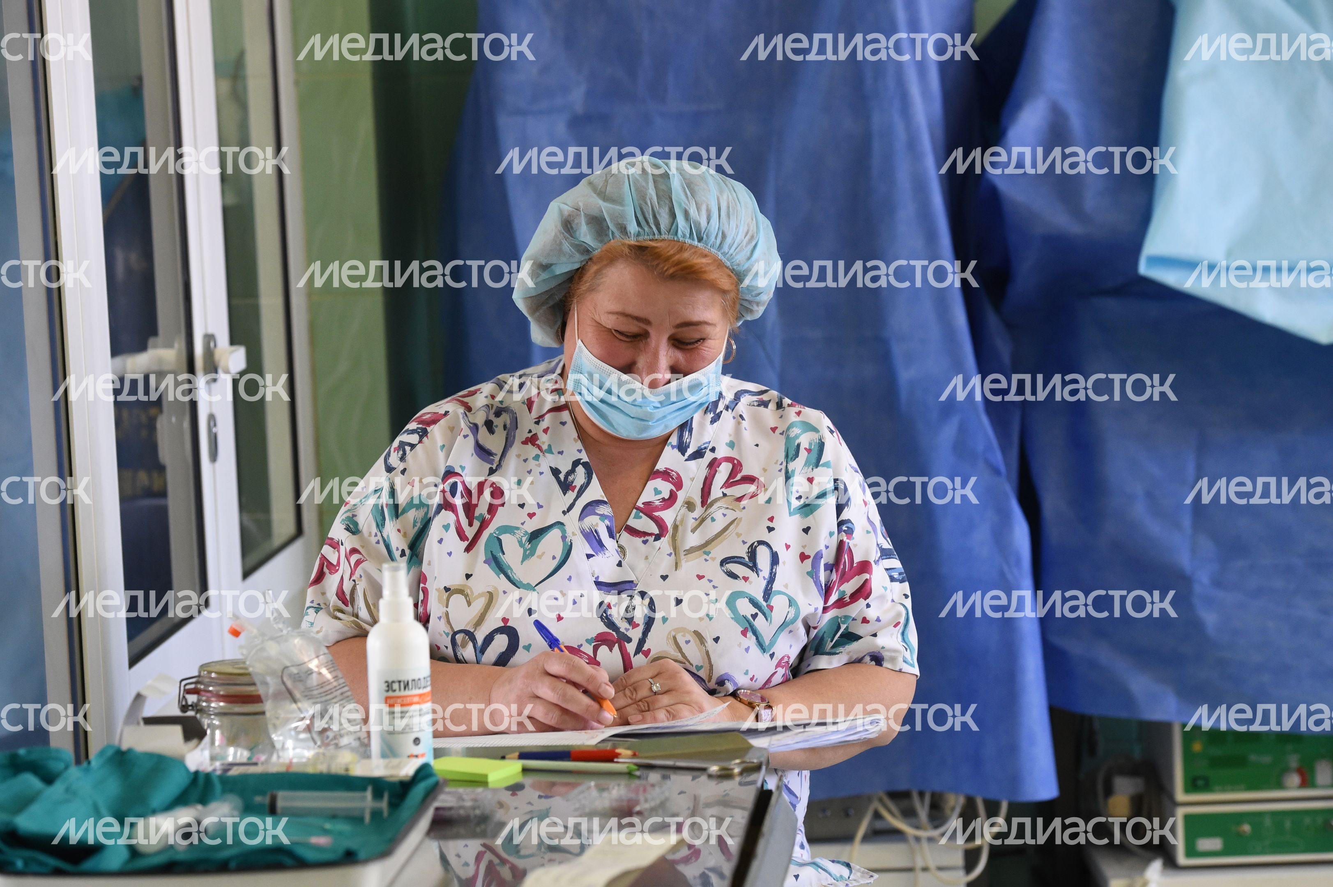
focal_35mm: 98
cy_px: 444
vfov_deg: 13.9
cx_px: 666
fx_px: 3627
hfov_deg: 20.8
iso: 3200
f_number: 5.6
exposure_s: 1/160
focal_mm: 98
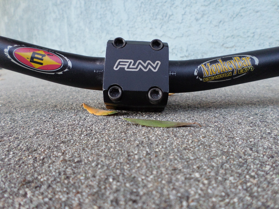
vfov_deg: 54.9
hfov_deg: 69.4
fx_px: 201
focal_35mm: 25
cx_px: 140
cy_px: 104
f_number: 2.5
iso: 160
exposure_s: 1/30
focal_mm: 4.5
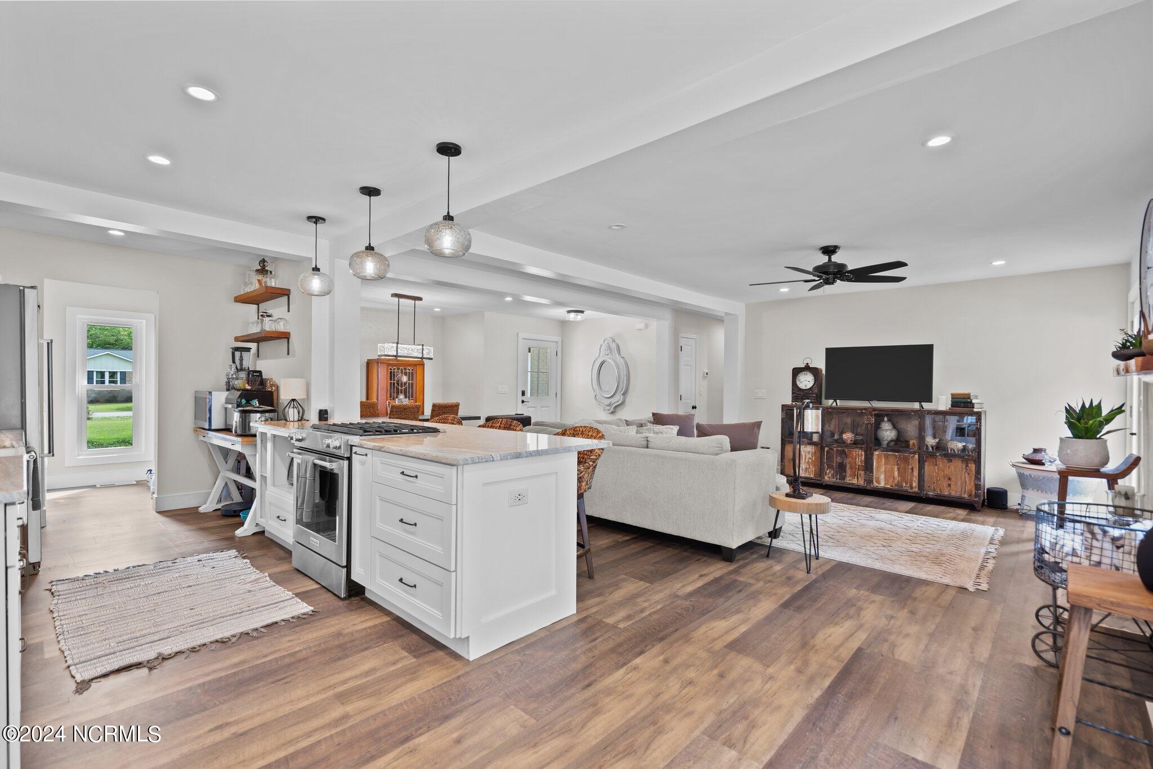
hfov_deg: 96.7
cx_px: 576
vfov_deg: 73.7
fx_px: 512
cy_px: 384
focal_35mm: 16
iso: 400
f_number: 4
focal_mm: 16
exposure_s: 1/6
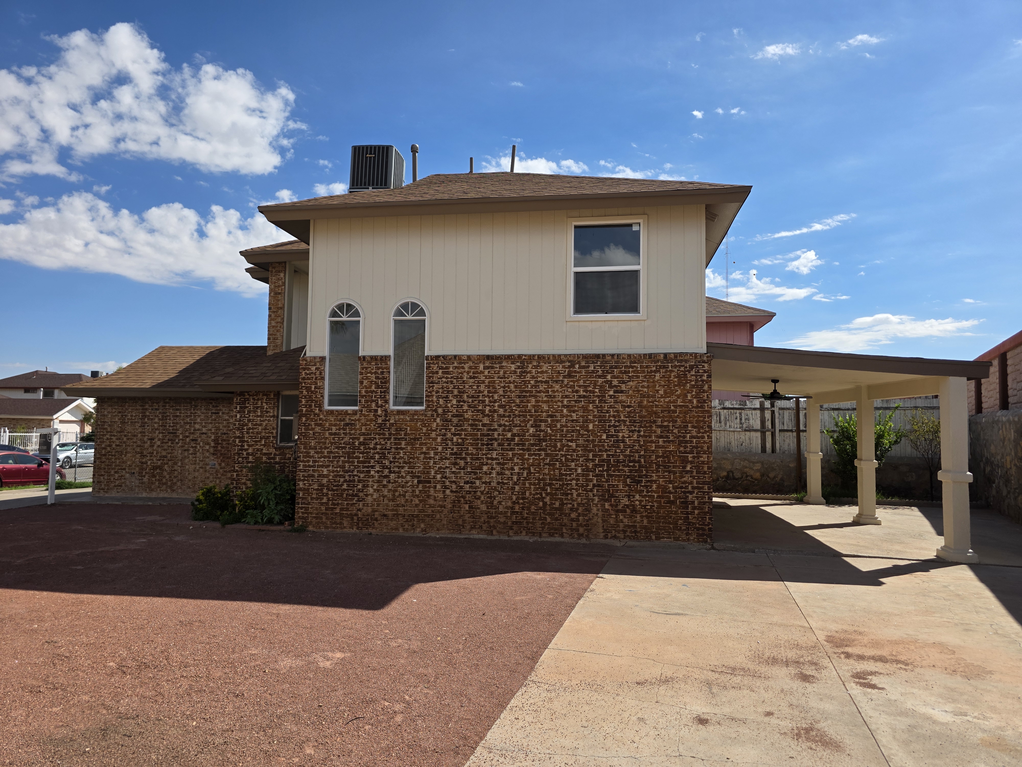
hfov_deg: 73.9
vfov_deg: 58.9
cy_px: 384
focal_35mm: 23
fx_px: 679
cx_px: 511
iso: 80
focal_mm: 6.3
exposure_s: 1/7061
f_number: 1.7
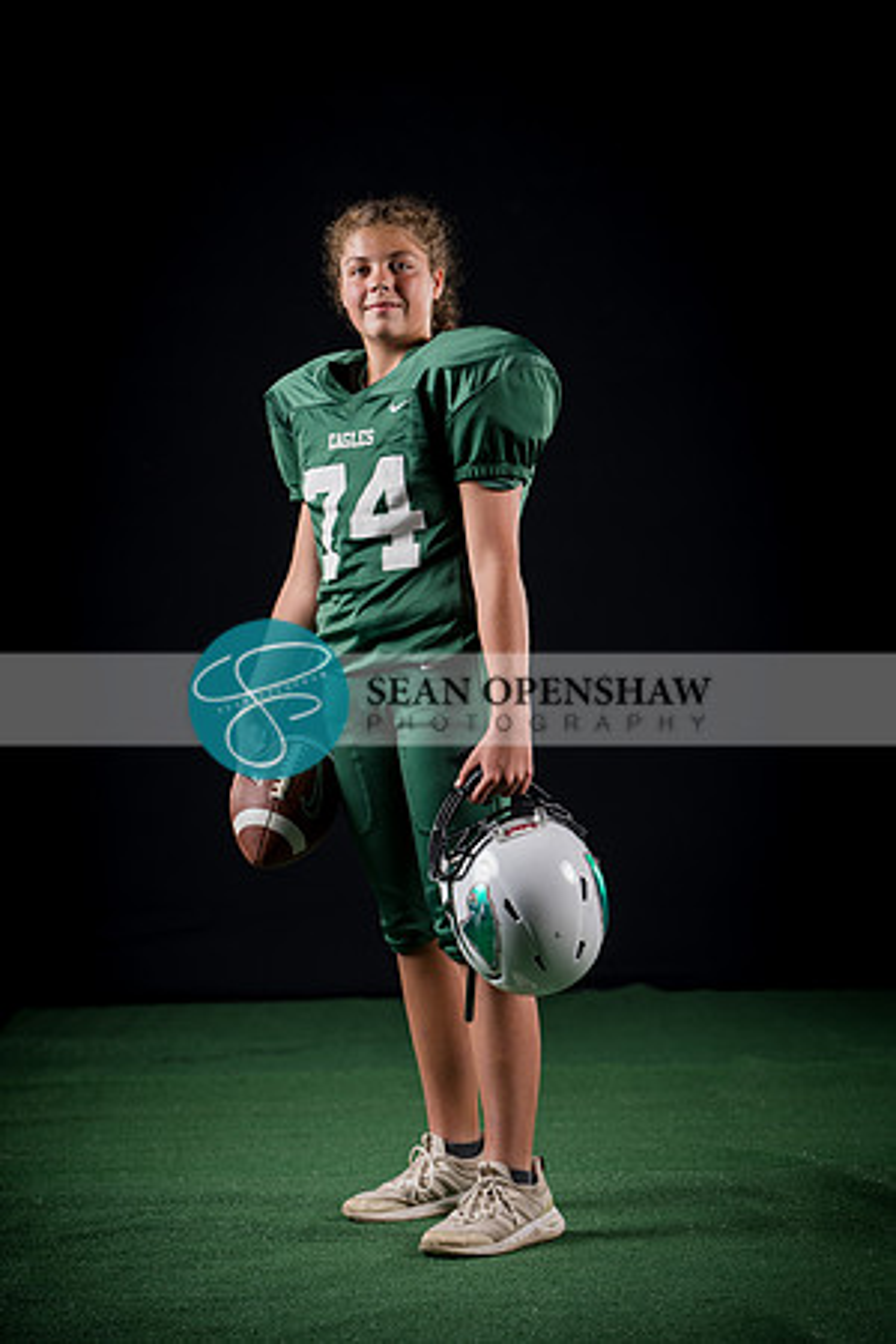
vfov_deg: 20.8
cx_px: 448
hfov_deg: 14.0
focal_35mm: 98
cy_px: 672
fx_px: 3658
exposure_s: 1/160
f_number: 4
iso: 200
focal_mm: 98
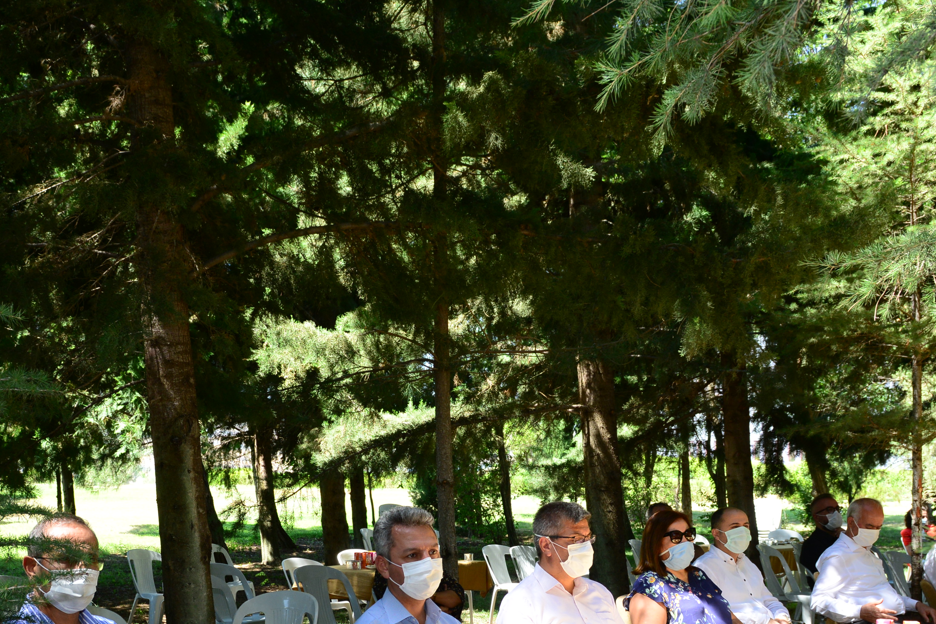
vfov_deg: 28.8
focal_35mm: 45
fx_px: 1170
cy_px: 546
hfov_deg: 43.3
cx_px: 364
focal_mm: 24
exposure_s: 1/250
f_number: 6.3
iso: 640
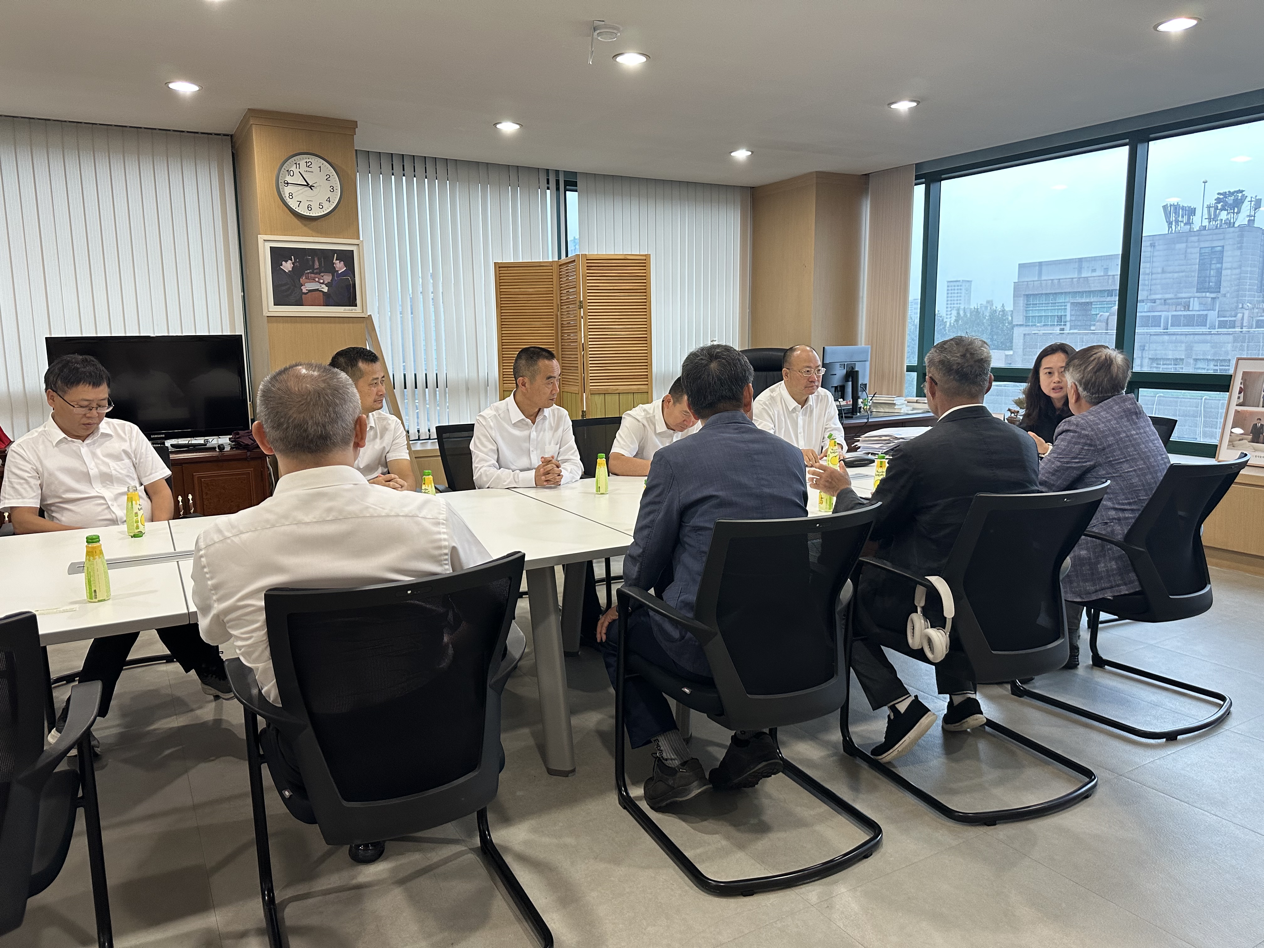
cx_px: 632
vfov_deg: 56.8
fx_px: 876
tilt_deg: -8.1
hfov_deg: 71.6
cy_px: 474
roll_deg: +0.2
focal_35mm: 24
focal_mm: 6.86
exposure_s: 1/60
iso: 200
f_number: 1.78
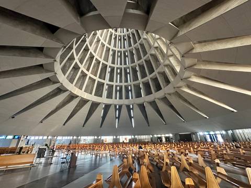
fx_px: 102
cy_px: 94
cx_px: 126
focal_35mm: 14
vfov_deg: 85.7
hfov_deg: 102.1
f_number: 2.2
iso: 800
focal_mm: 2.22
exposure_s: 1/60
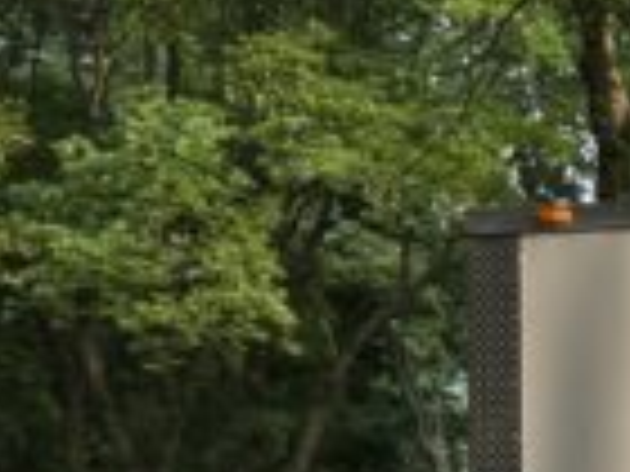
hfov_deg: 10.8
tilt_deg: -2.9
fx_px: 3130
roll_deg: -1.6
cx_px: 1089
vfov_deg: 8.6
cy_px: 515
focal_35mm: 172
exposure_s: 1/527
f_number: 1.78
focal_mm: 6.76
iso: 64
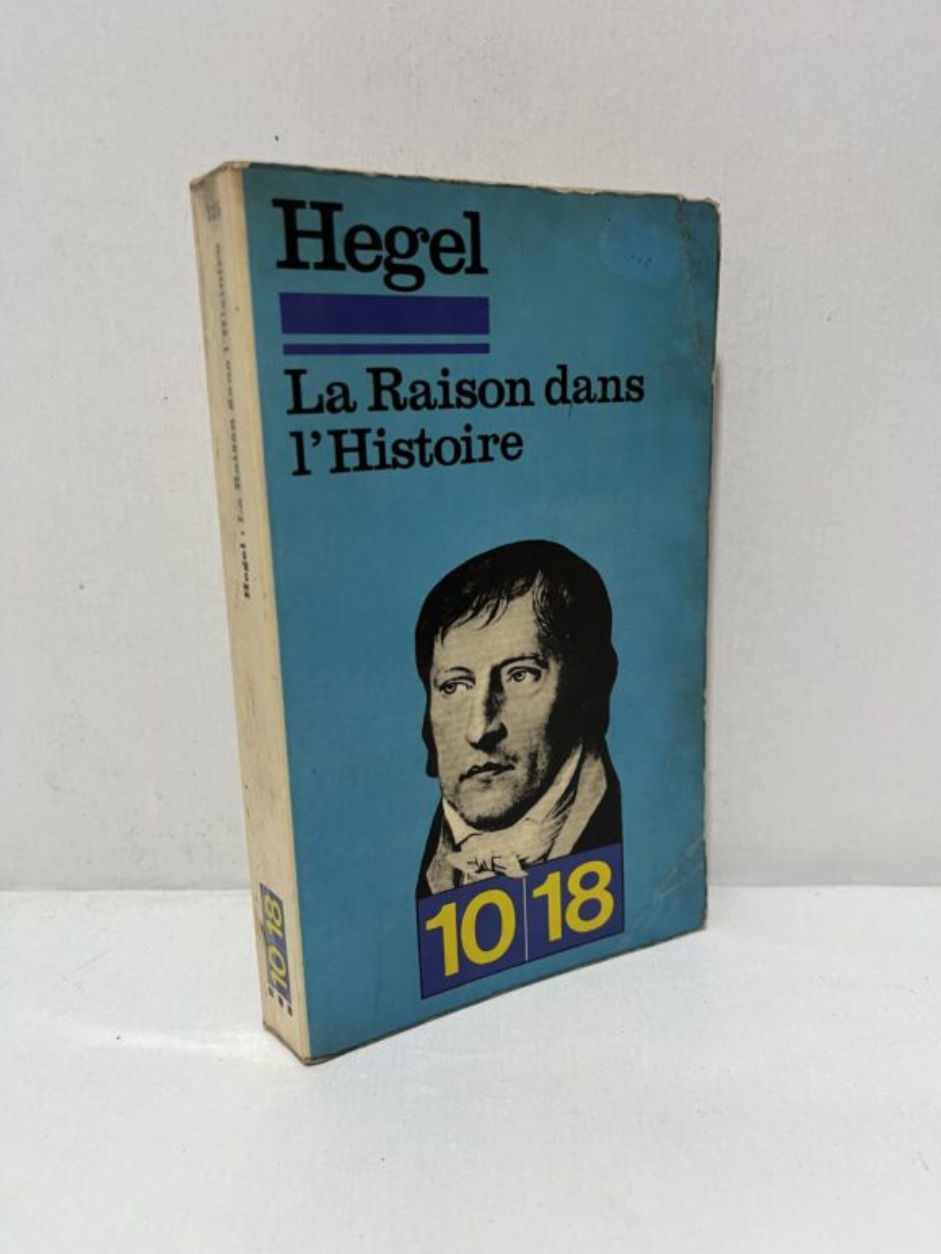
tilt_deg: -15.2
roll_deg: -0.5
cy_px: 620
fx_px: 978
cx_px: 487
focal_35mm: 27
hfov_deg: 51.4
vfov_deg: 65.3
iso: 80
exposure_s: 1/50
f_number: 1.6
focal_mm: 5.1
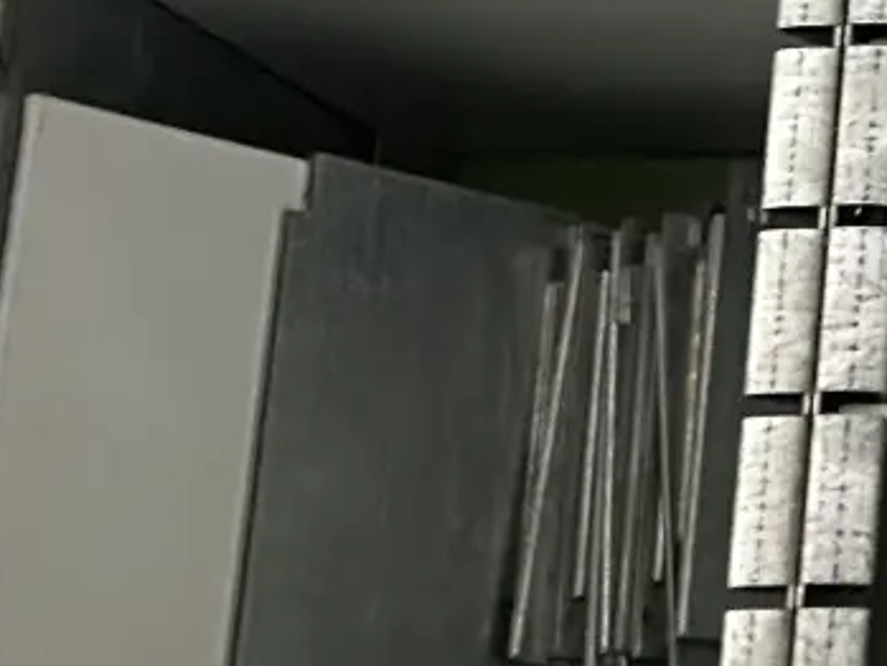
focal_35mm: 143
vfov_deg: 10.2
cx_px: 1754
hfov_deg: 12.3
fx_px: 3665
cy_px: -208
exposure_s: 1/50
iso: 320
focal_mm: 5.7
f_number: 1.5
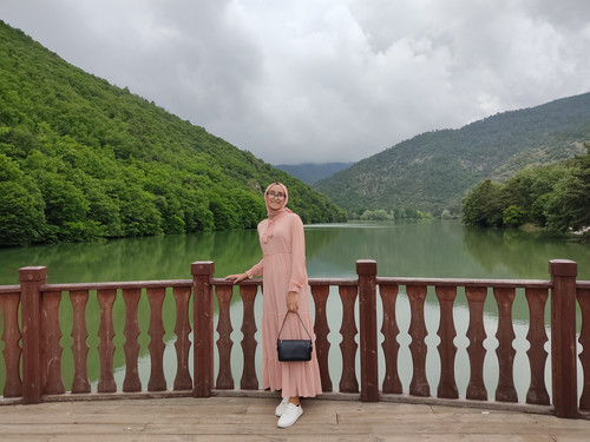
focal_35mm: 26
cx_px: 295
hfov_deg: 67.3
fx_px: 443
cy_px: 221
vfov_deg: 53.1
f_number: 1.79
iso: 100
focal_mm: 4.74
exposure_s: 1/959
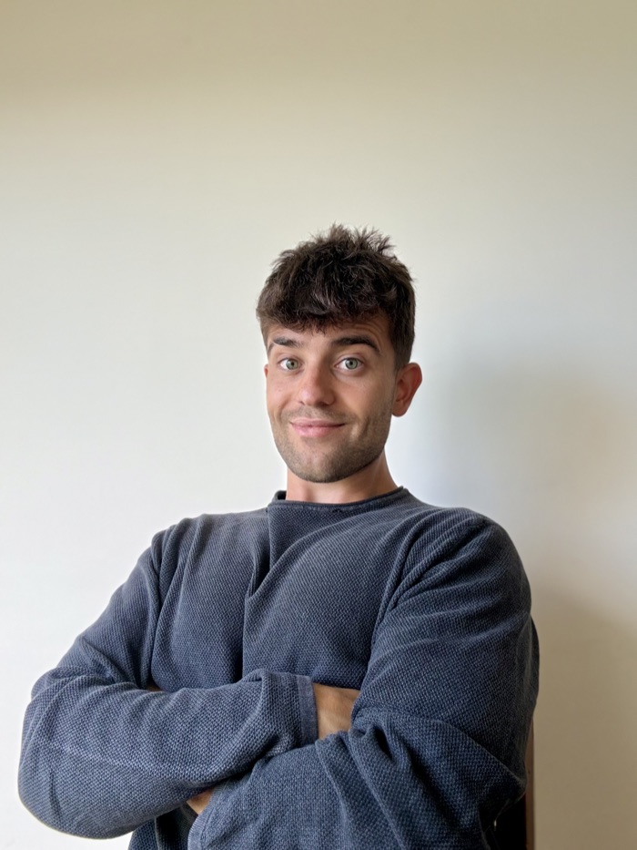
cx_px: 318
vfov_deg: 60.0
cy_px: 425
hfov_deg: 46.8
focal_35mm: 30
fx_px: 736
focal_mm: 2.69
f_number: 1.9
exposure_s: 1/121
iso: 50
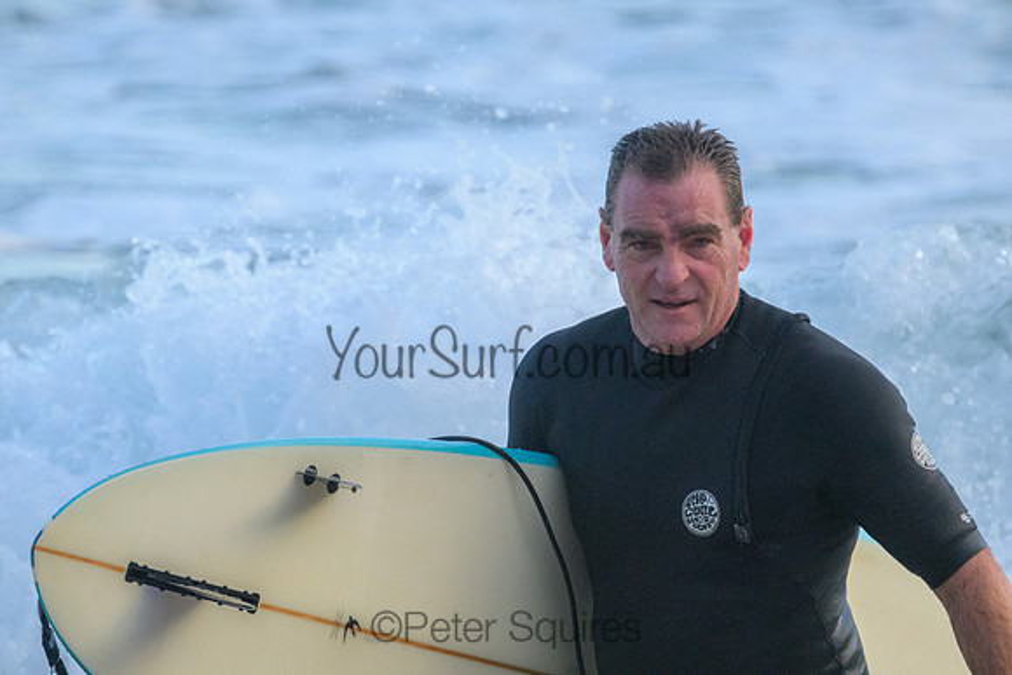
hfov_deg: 2.6
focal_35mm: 800
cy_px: 338
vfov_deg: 1.7
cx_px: 506
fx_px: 22493
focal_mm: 800
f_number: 11
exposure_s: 1/2000
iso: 11400
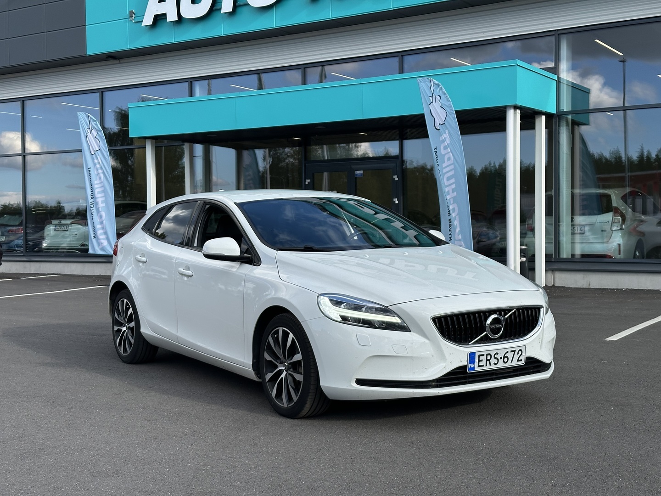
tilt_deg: -0.7
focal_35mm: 48
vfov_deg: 30.3
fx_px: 917
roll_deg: +0.7
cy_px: 248
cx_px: 330
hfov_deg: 39.7
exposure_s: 1/3058
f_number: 1.78
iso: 64
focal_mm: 6.86
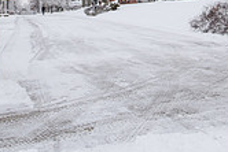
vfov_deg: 15.9
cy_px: -94
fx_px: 488
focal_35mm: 77
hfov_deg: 26.2
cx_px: 140
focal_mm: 22
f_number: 3.5
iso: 160
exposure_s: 1/500
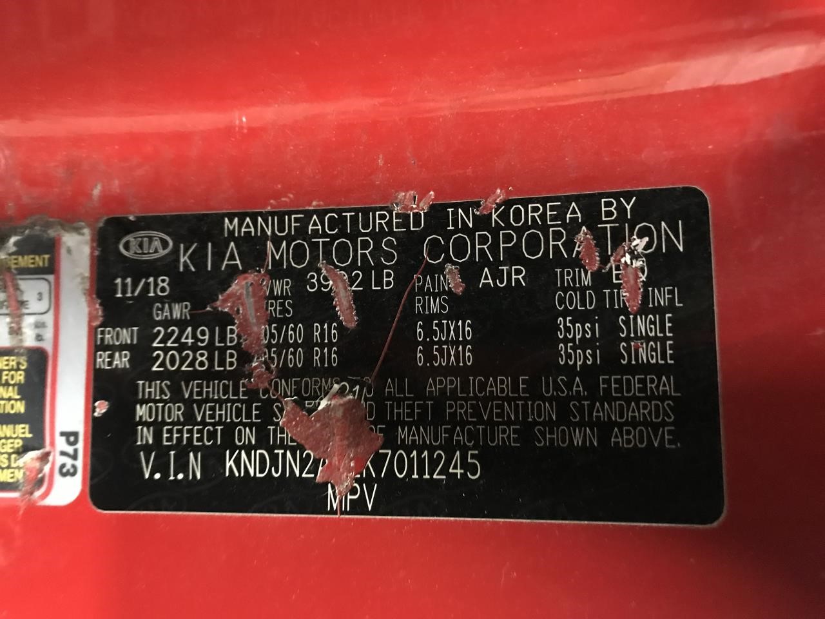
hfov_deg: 63.4
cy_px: 310
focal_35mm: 28
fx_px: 667
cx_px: 412
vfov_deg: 49.7
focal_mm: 3.99
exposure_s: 1/4
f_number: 1.8
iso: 125
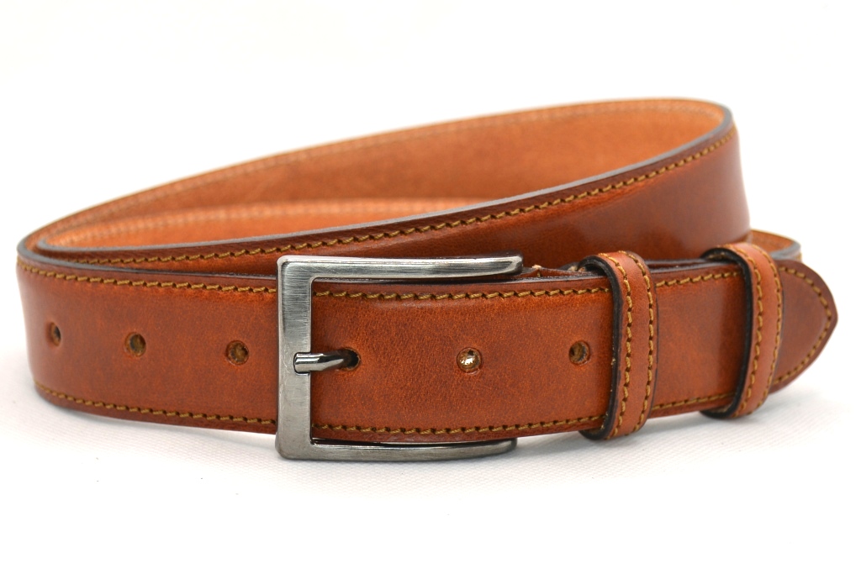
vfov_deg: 28.1
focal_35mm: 48
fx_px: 1148
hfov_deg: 41.1
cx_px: 430
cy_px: 287
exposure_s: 1/80
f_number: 4.5
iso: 100
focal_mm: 32
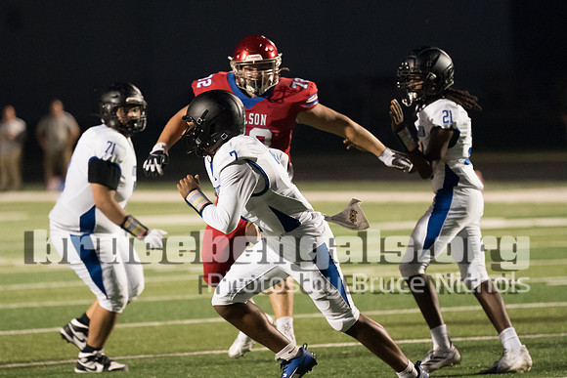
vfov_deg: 4.2
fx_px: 5136
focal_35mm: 326
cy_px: 174
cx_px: 248
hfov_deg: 6.3
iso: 10000
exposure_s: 1/1000
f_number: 2.8
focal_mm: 200
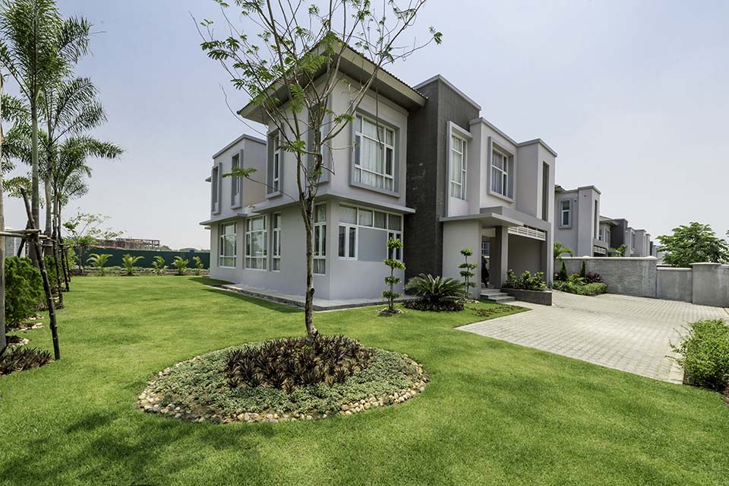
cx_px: 364
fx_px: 283
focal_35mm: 14
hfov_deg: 104.3
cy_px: 243
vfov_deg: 81.1
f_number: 18
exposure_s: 1/200
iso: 200
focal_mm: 14
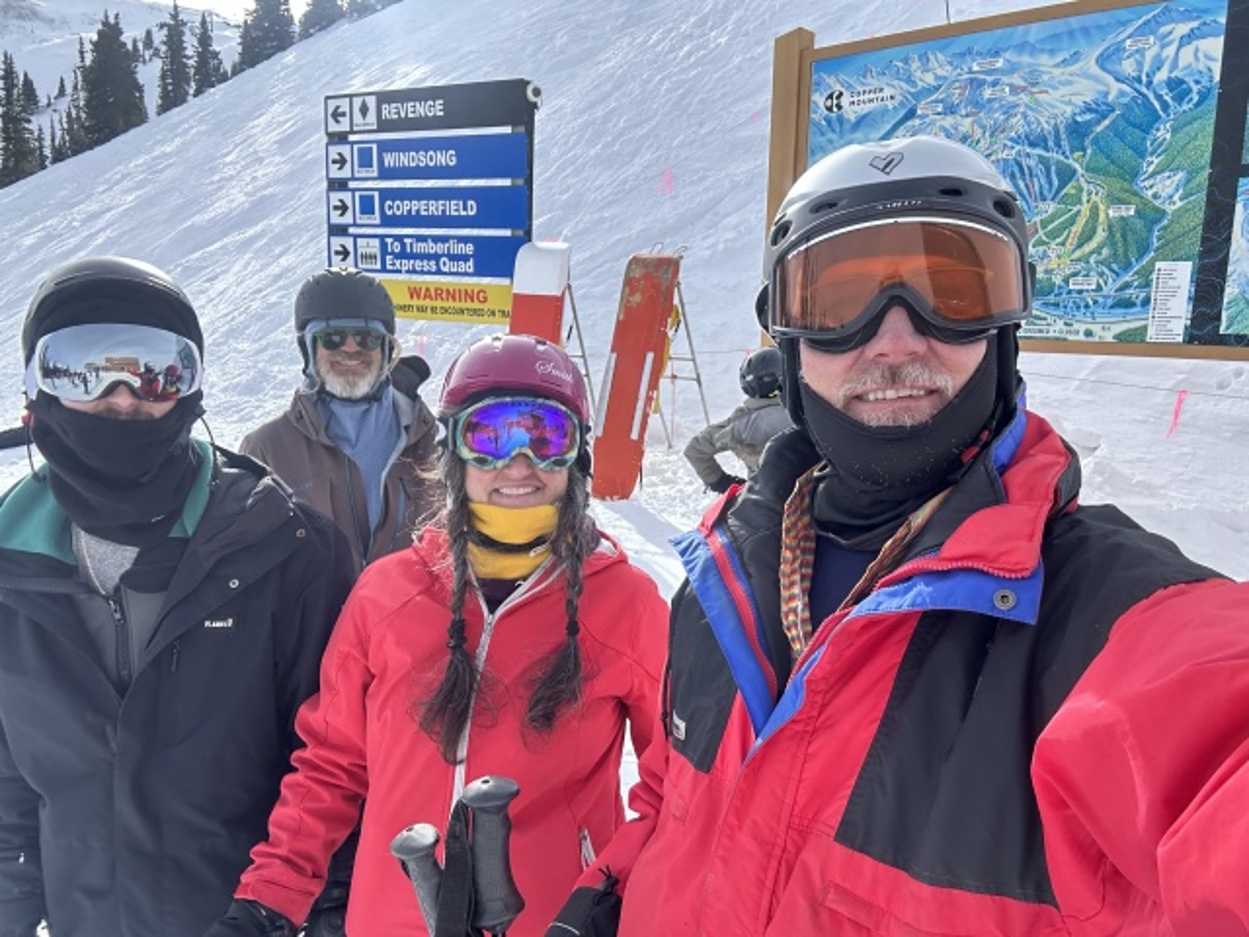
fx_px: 830
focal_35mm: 23
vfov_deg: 58.9
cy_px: 468
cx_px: 624
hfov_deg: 73.9
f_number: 1.9
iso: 25
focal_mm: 2.69
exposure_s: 1/520
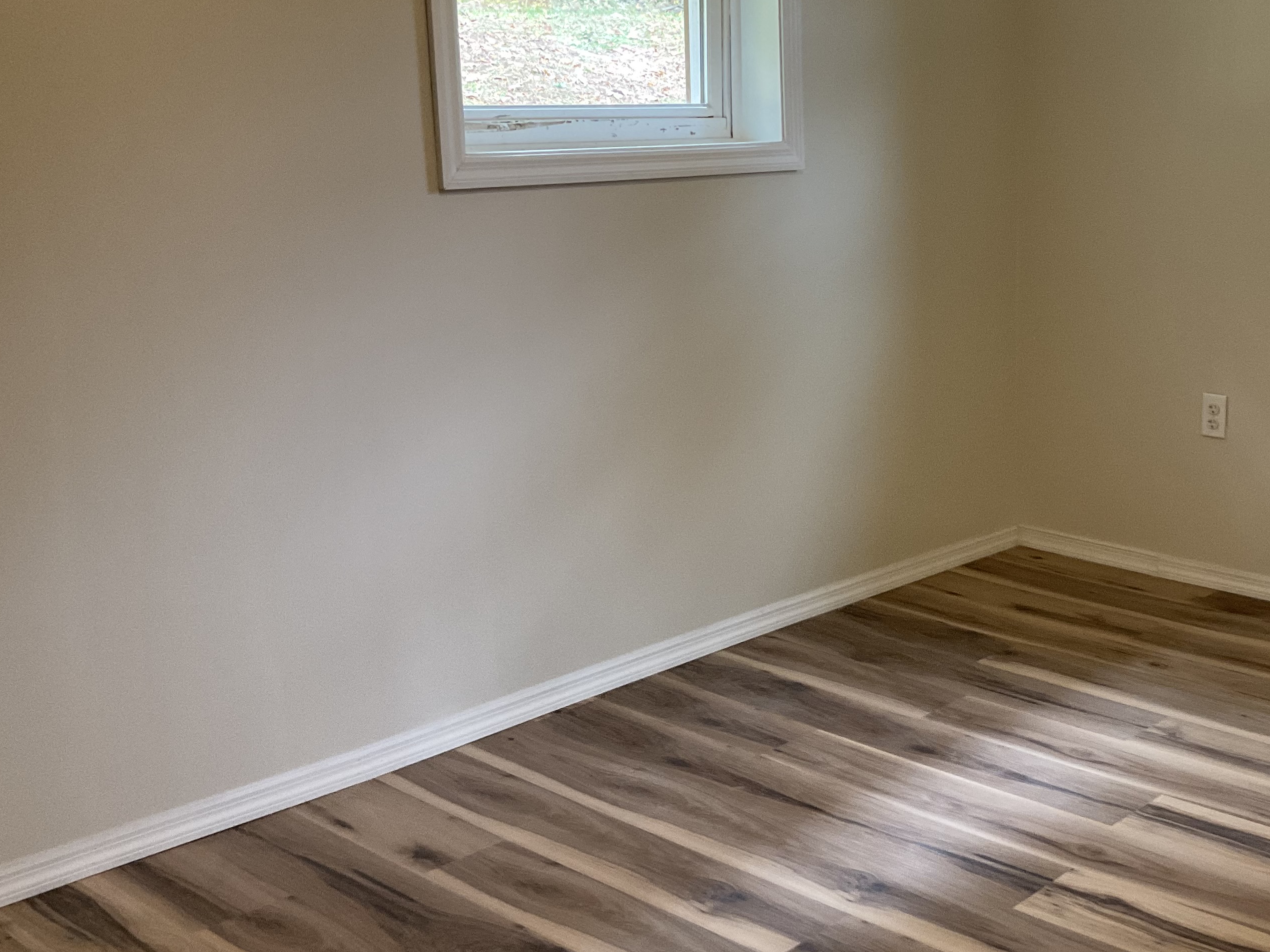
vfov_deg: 31.4
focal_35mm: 46
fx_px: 1687
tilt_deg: -11.1
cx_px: 921
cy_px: 390
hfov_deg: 40.3
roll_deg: -0.5
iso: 125
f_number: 1.8
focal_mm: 3
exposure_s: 1/60
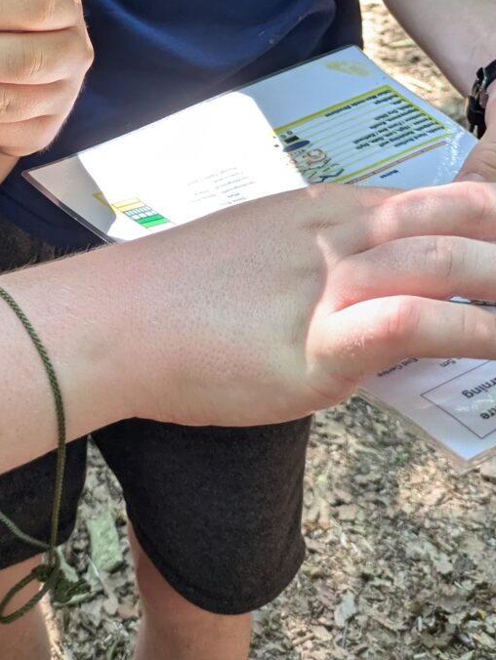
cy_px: -121
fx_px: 1355
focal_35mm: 71
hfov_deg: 20.4
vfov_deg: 24.9
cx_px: 62
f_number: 1.89
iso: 81
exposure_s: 1/100
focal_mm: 5.43
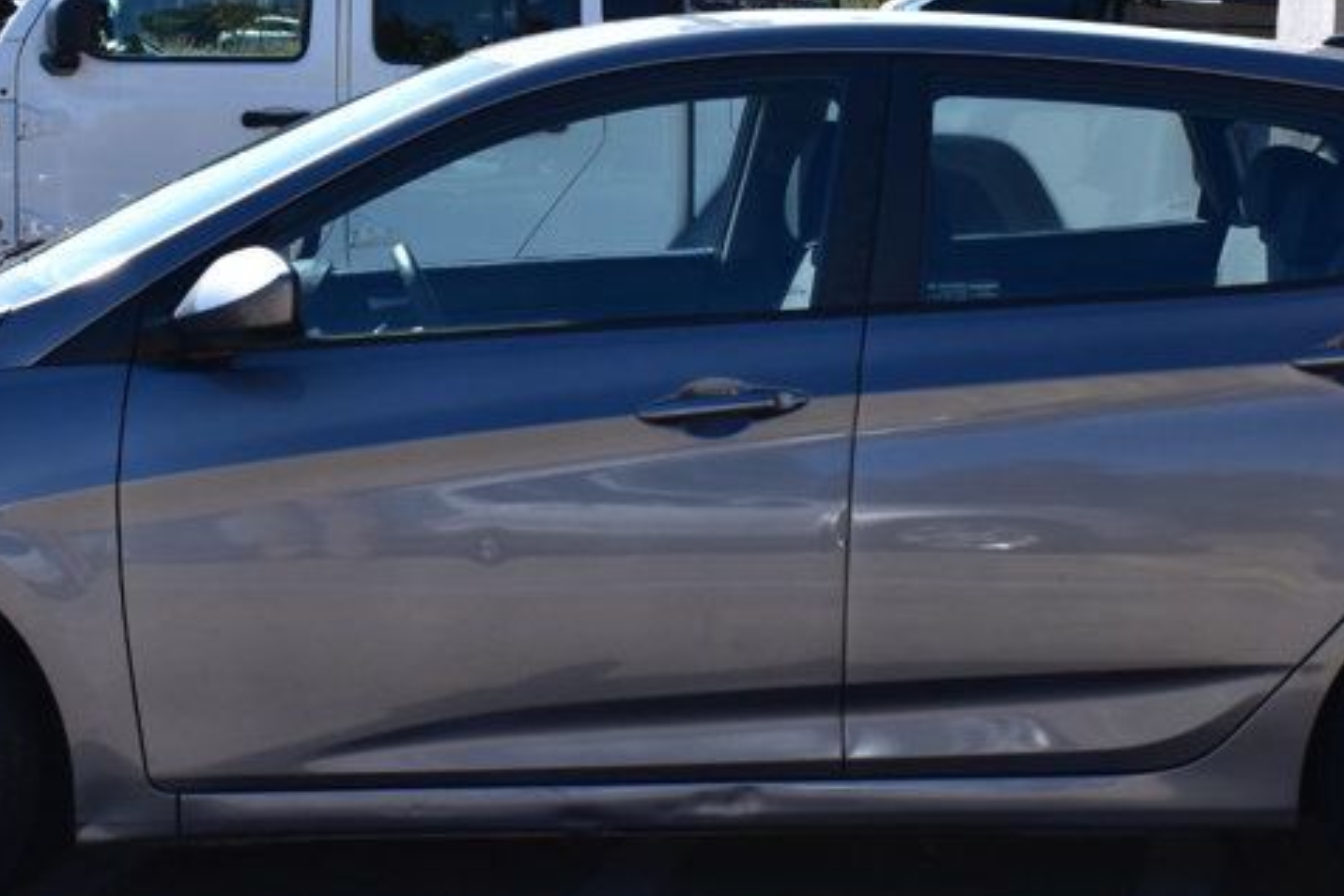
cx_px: 693
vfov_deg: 13.3
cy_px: 499
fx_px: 3845
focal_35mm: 103
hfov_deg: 19.8
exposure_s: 1/400
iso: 400
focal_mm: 32
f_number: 11
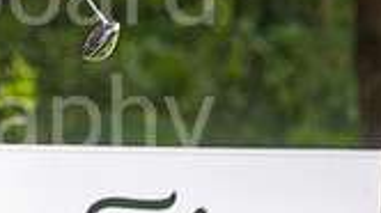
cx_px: -78
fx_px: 11112
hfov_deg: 2.0
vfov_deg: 1.1
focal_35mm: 1101
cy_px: 8
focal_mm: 300
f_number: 4
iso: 640
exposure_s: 1/800
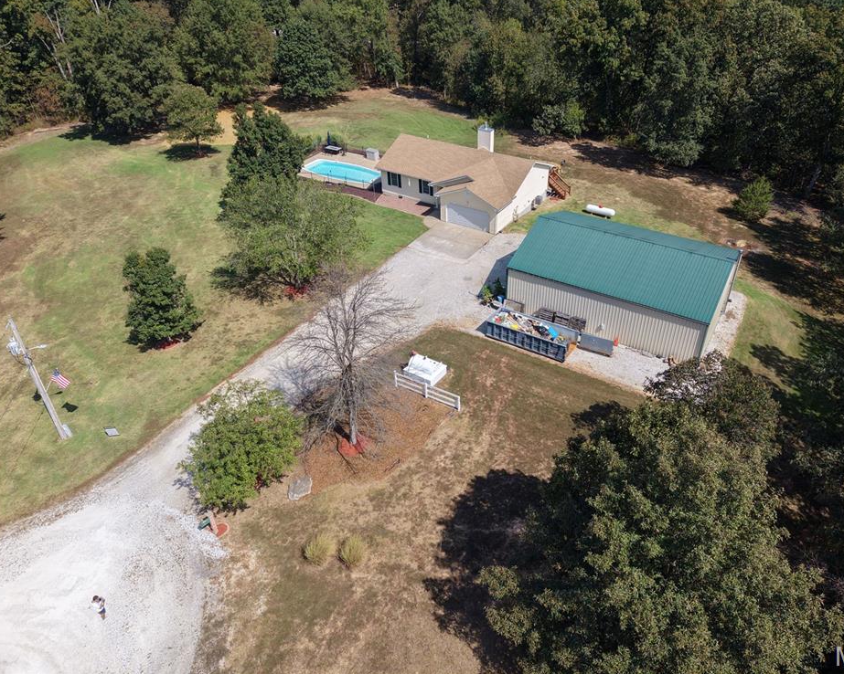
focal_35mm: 26
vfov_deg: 54.9
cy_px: 325
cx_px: 459
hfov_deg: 65.9
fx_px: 649
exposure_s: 1/80
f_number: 1.8
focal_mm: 8.67
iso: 100
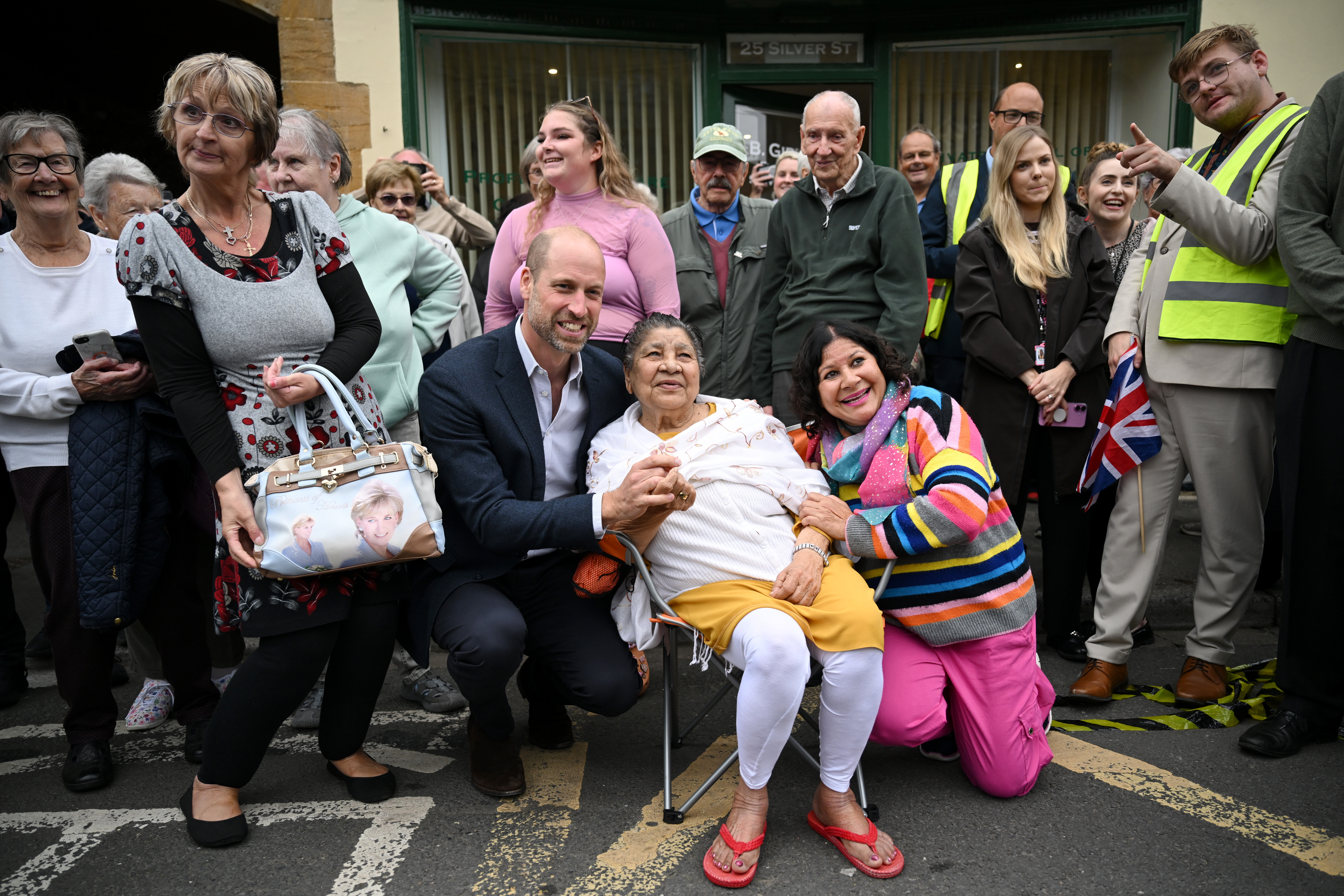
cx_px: 672
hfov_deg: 73.7
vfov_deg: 53.1
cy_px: 448
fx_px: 896
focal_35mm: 24
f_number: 2.8
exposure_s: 1/1600
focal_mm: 24
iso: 400
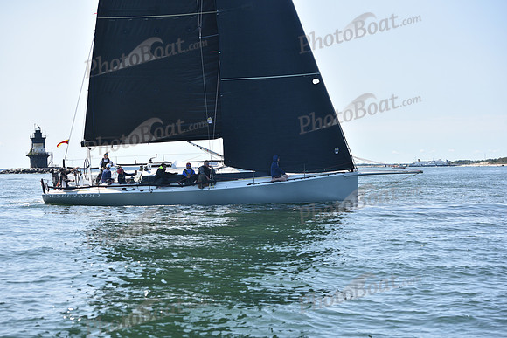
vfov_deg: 19.5
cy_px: 169
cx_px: 254
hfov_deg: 28.8
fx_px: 986
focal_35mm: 70
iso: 250
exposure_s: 1/1000
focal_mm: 70
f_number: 5
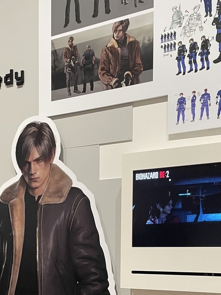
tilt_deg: -0.6
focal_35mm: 49
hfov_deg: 29.6
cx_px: 82
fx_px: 417
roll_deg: +0.5
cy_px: 261
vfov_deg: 36.7
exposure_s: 1/60
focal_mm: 4.2
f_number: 1.6
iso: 320
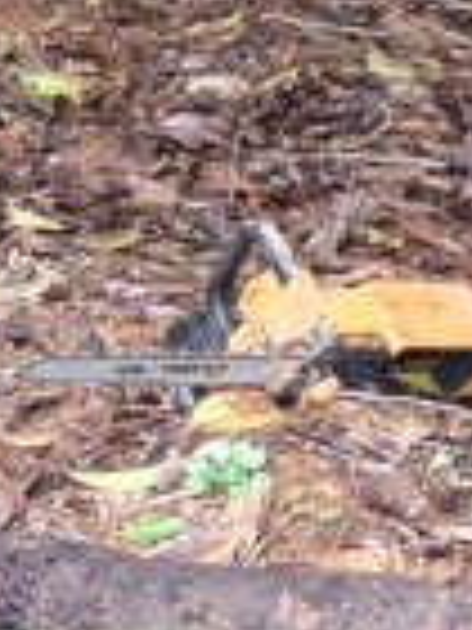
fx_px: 3745
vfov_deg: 9.5
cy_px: 628
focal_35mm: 206
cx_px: -850
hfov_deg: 6.7
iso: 125
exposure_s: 1/100
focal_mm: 5.52
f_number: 1.95
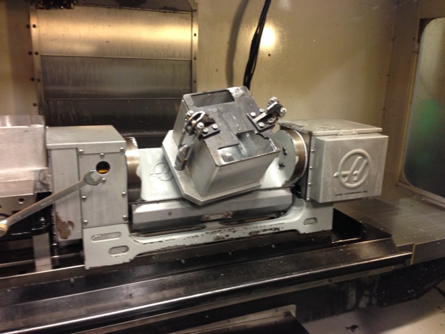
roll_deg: -1.9
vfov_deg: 42.9
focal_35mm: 33
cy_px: 167
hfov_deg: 55.4
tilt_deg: -15.5
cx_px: 222
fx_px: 424
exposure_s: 1/20
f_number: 2.4
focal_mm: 4.12
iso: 125
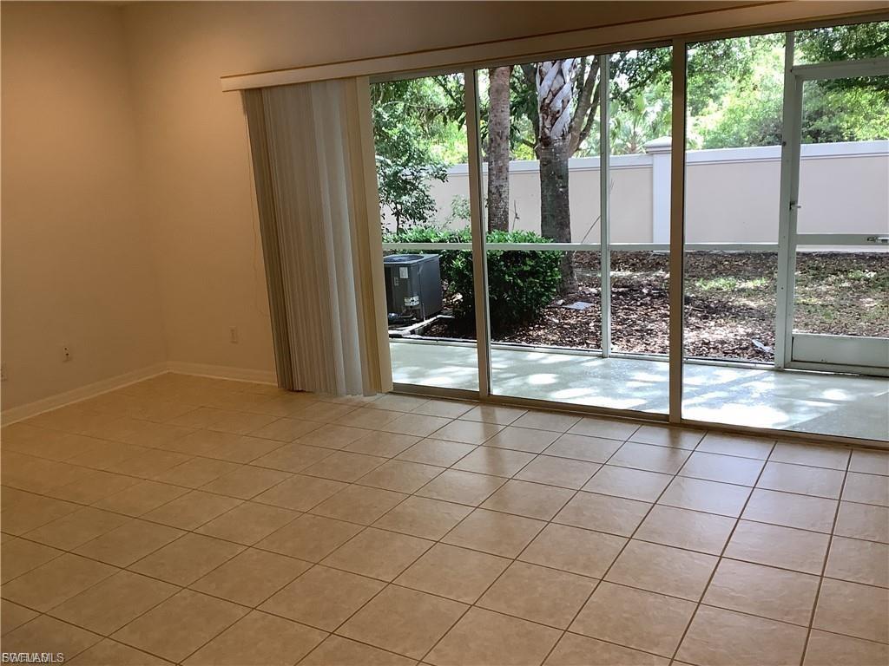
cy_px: 333
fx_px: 796
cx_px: 444
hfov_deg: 58.4
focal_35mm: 31
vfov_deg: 45.4
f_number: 2.4
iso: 50
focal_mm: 3.3
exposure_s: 1/60
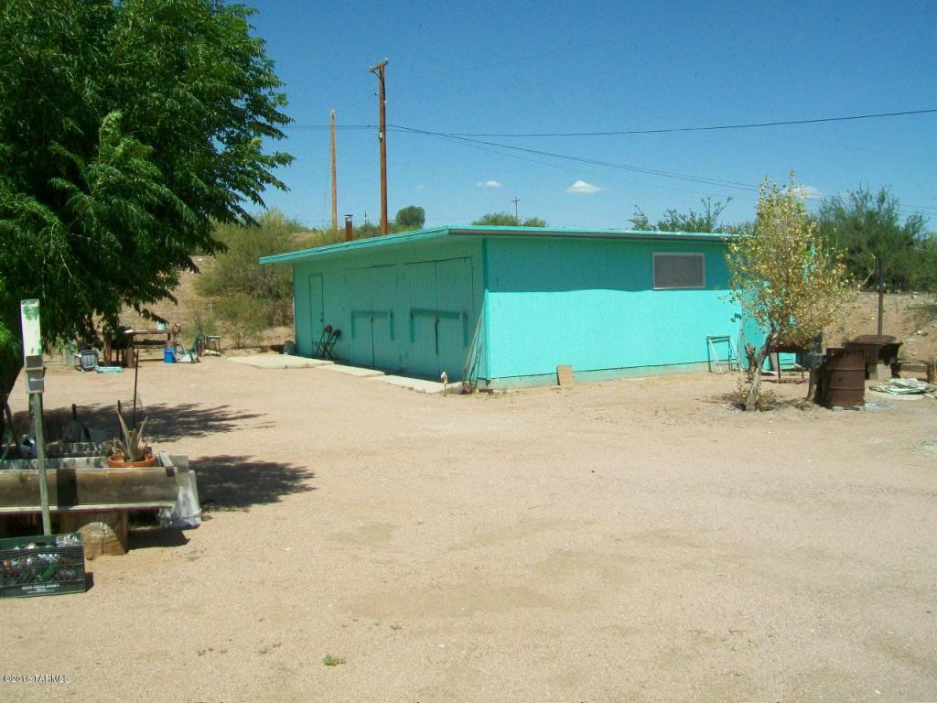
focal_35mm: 34
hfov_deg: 54.0
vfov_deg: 41.8
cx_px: 468
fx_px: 920
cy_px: 352
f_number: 4.9
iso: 64
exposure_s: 1/640
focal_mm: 6.1
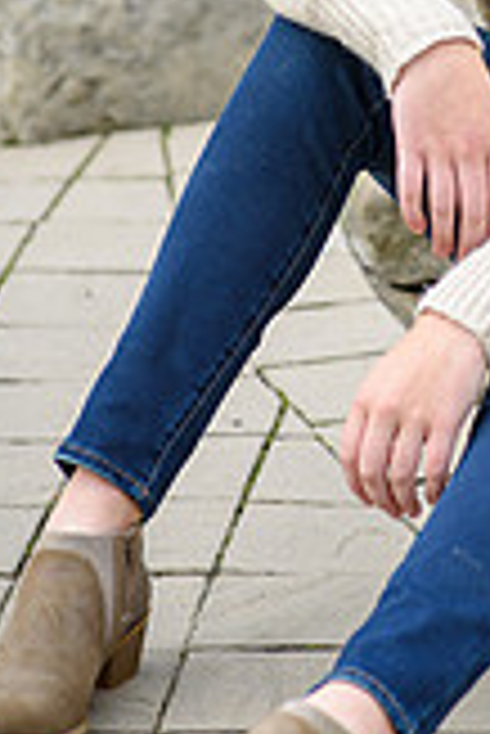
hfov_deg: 5.9
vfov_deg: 8.7
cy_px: 0
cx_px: 503
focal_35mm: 234
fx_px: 4767
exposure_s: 1/1250
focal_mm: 85
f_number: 2.8
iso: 160
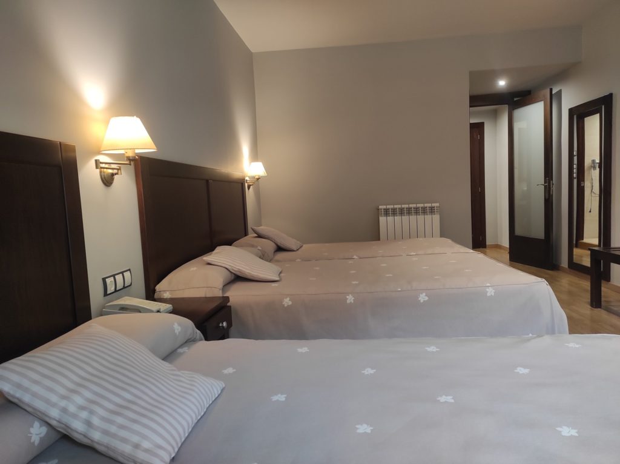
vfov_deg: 54.8
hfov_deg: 69.4
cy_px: 232
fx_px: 447
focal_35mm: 25
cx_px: 310
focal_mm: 5.43
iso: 203
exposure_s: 1/33
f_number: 1.89
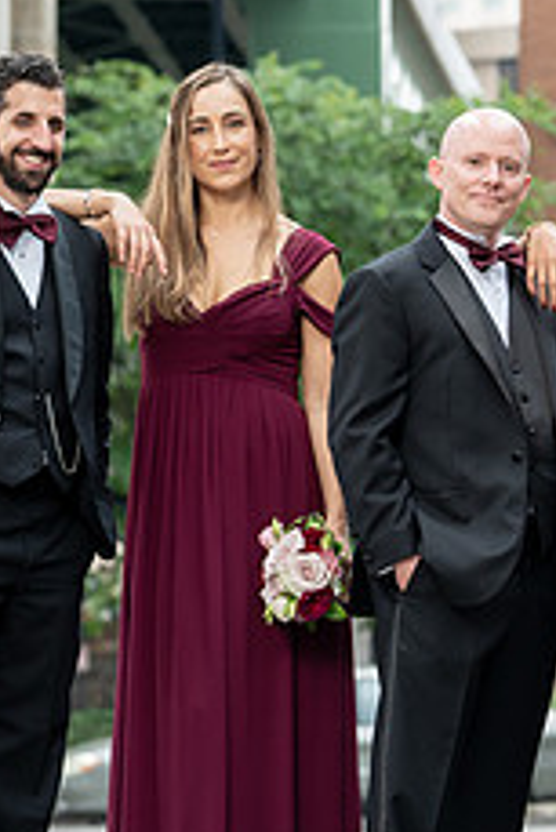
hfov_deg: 5.6
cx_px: 944
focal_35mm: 244
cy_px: 461
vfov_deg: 8.4
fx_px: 5644
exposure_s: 1/250
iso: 400
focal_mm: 87
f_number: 4
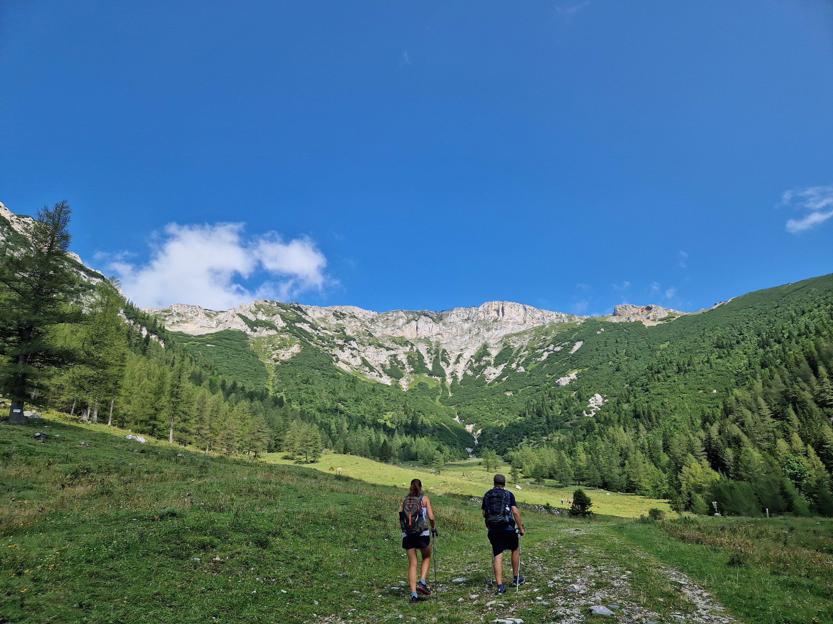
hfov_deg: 73.9
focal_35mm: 23
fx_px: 553
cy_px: 312
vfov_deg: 58.9
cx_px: 416
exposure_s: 1/1388
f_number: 1.8
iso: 50
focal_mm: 5.4
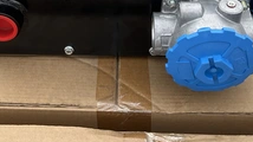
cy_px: -32
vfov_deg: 19.1
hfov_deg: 35.4
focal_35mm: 59
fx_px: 396
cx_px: 104
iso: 25
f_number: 1.8
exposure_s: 1/574
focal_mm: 3
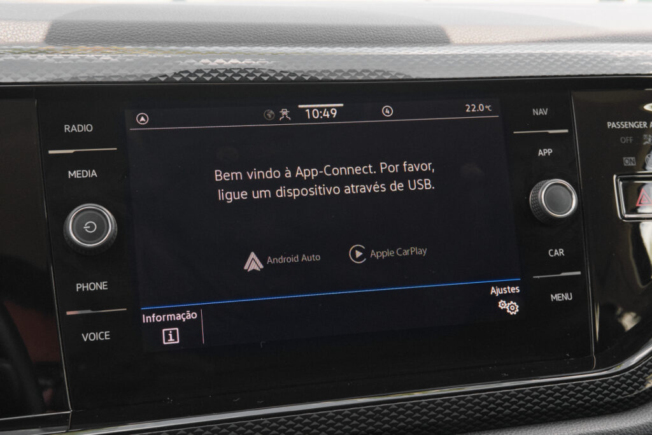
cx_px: 326
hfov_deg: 38.9
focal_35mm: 51
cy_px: 218
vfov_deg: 26.5
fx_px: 924
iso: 2000
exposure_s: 1/180
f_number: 9
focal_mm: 34.3
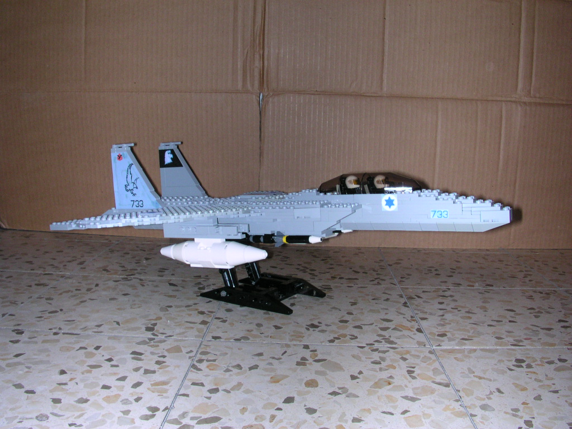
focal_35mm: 37
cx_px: 286
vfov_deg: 38.7
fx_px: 611
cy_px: 214
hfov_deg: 50.1
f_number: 4.5
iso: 100
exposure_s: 1/60
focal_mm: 5.6
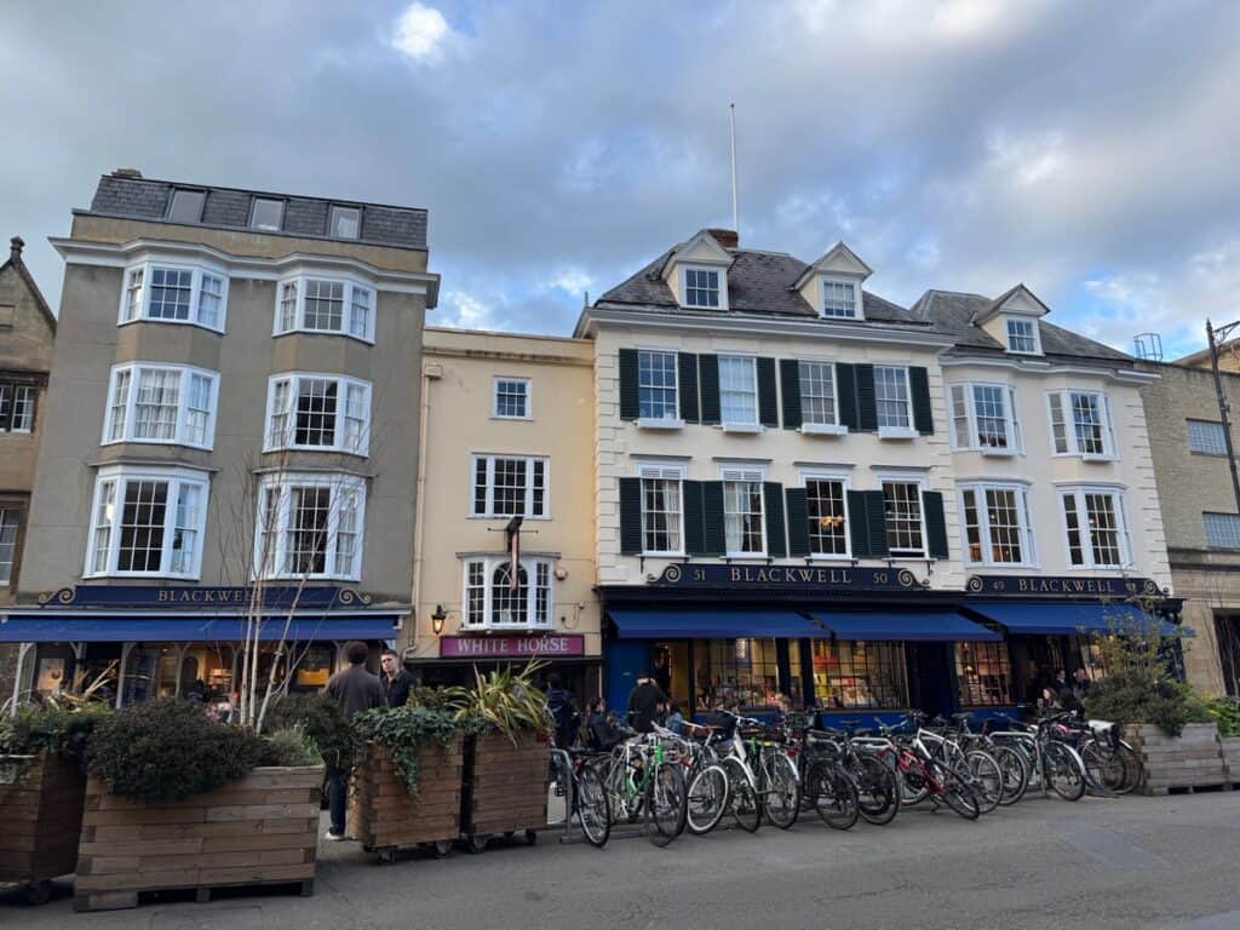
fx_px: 860
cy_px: 465
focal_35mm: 24
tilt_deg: +13.5
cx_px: 620
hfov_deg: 71.6
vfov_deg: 56.8
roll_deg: +1.7
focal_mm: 6.76
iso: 80
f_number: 1.78
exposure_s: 1/980
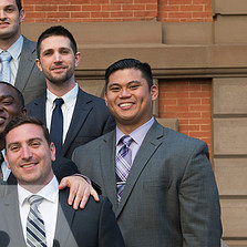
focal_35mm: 142
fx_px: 1146
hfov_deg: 12.0
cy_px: 162
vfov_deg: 12.3
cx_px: -66
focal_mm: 62
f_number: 8
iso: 800
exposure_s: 1/125
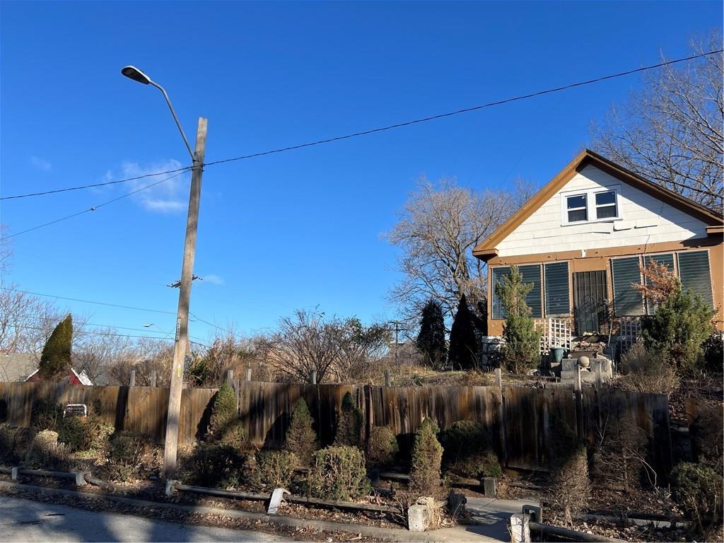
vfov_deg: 53.1
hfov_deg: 67.3
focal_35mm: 26
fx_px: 544
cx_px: 362
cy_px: 272
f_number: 1.5
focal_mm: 5.7
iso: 50
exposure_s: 1/3831
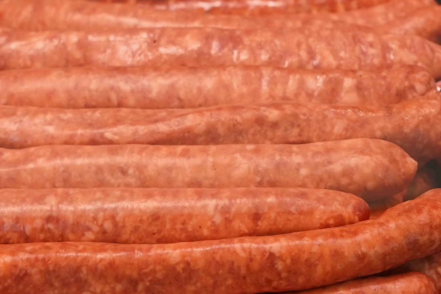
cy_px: 119
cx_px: 622
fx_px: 2732
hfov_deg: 9.0
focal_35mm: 223
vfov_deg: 6.2
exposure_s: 1/160
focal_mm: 50
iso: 500
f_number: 4
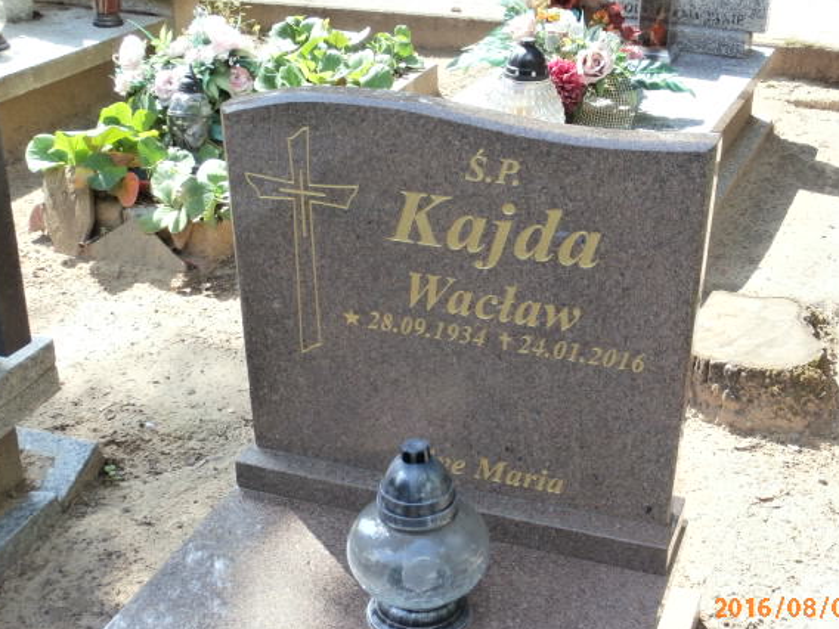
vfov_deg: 27.5
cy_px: 326
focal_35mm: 53
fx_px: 1285
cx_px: 453
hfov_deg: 36.1
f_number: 4.2
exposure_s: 1/100
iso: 100
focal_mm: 8.29
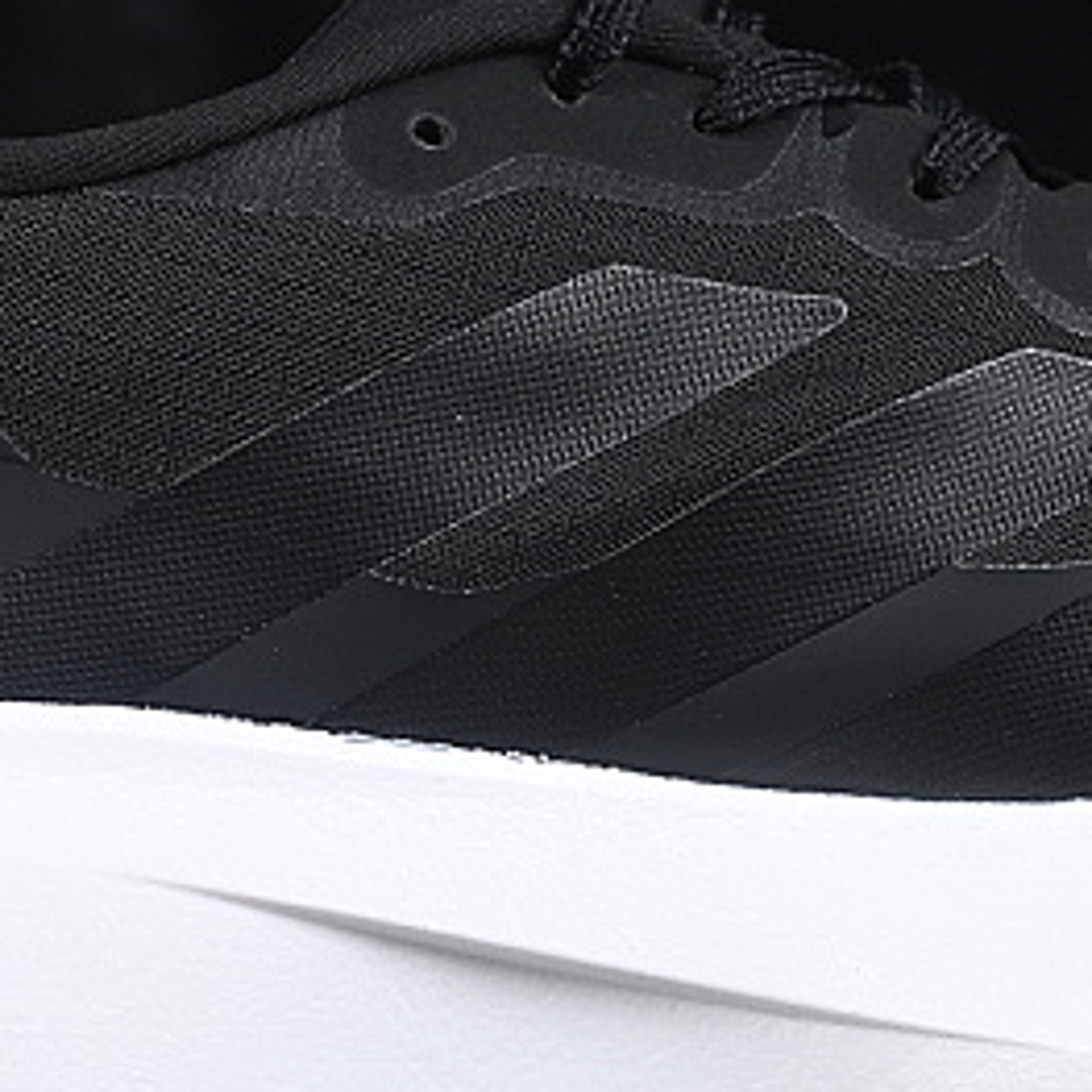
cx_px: 772
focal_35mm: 262
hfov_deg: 6.7
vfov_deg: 6.7
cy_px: 336
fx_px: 9351
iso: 160
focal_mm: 50
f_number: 6.3
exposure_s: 1/60
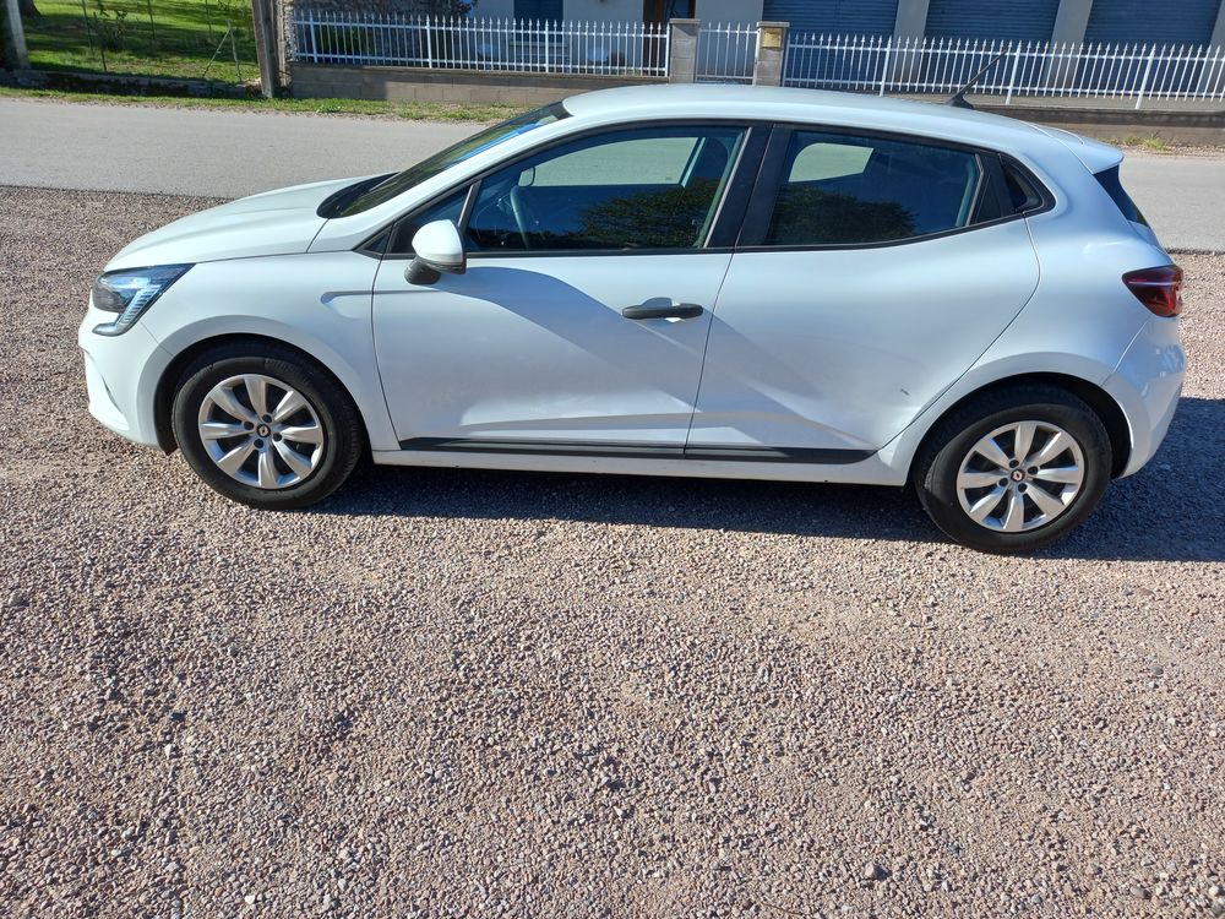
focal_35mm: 25
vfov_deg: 54.9
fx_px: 885
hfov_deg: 69.4
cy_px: 460
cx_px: 612
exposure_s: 1/463
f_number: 2
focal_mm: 4.6
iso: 25
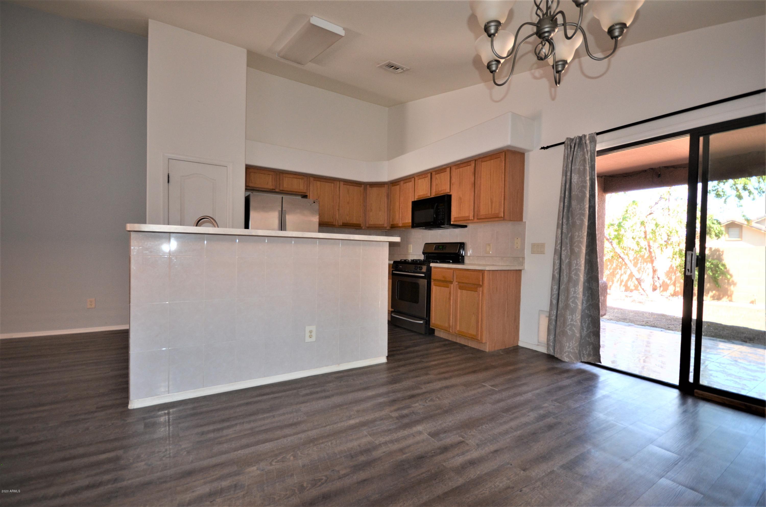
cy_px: 254
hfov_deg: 100.5
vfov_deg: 77.1
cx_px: 383
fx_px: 319
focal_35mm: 15
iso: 400
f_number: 4
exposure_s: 1/100
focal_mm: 10
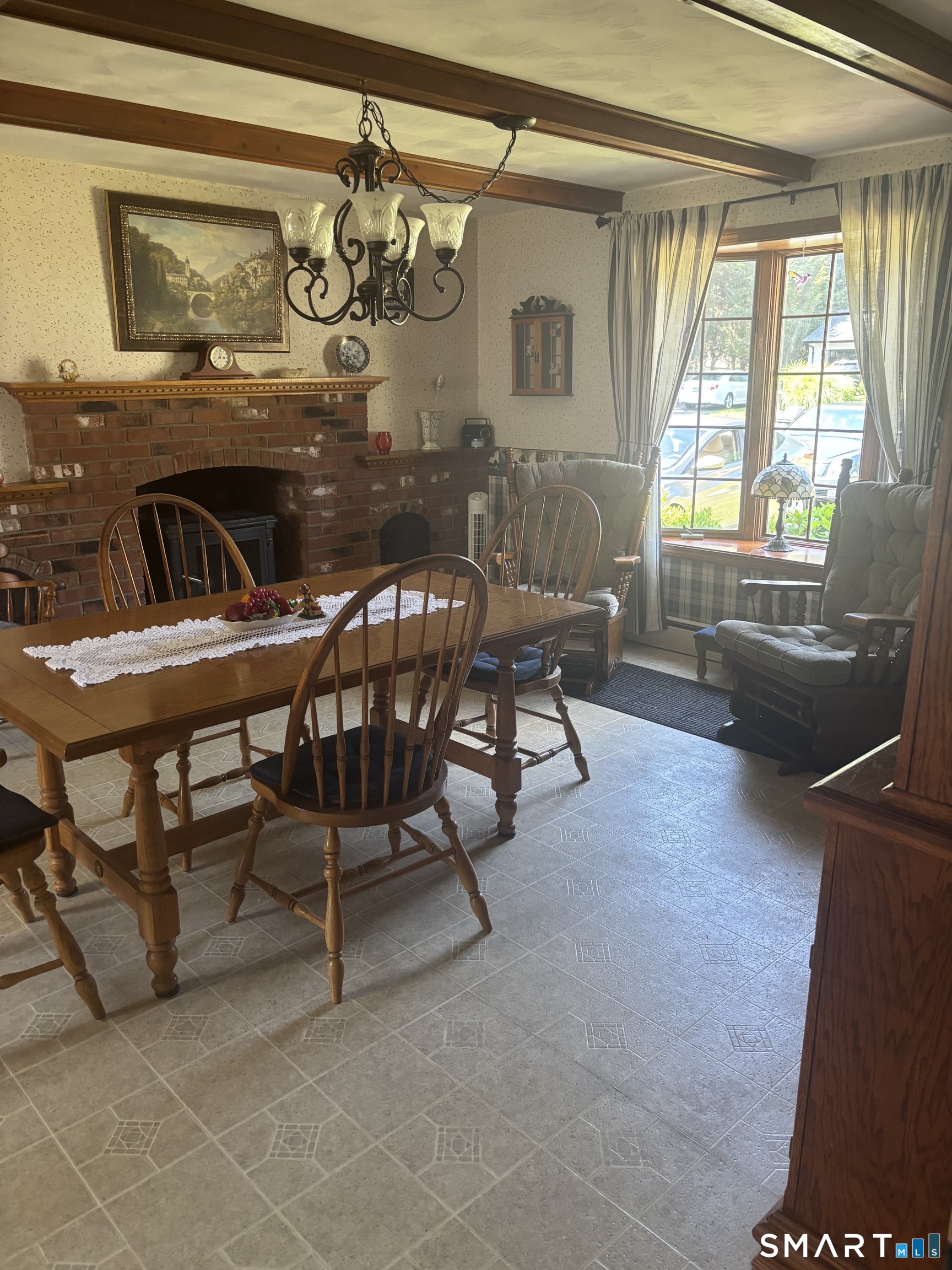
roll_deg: +0.5
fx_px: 953
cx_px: 476
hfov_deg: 53.1
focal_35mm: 26
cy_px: 635
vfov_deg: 67.3
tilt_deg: -14.8
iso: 250
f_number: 1.6
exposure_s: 1/60
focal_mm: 5.96
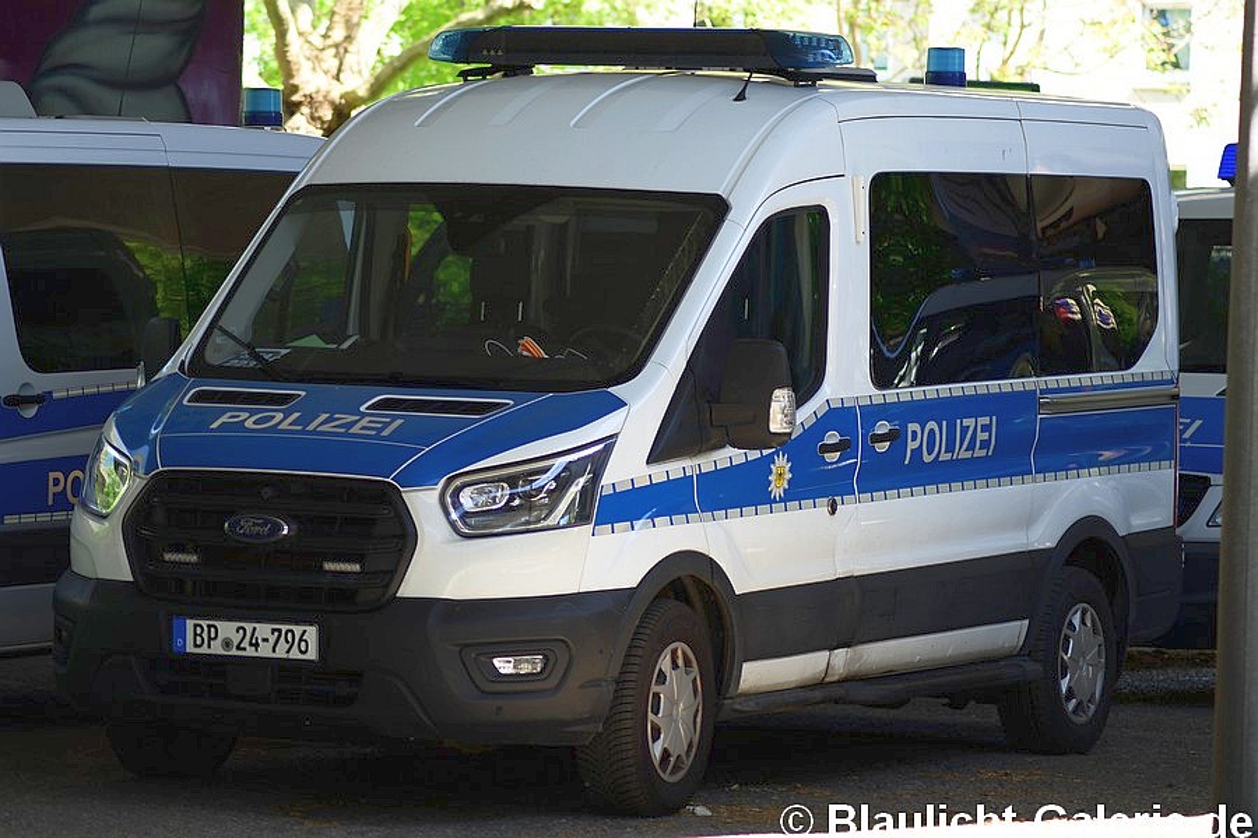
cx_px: 629
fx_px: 3844
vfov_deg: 12.5
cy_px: 419
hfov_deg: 18.6
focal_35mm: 110
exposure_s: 1/80
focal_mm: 110
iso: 100
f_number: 4.2
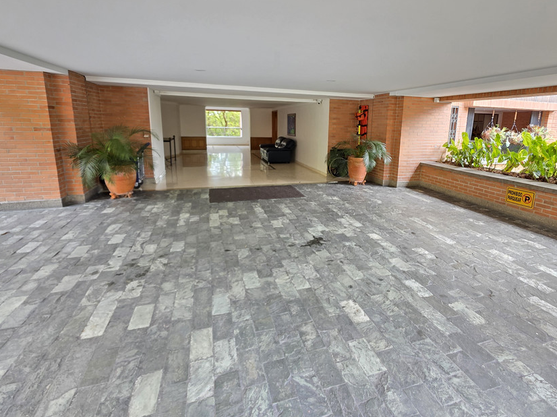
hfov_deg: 90.5
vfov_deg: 74.5
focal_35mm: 17
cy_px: 189
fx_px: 273
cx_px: 318
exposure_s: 1/60
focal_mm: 2.2
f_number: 1.9
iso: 160
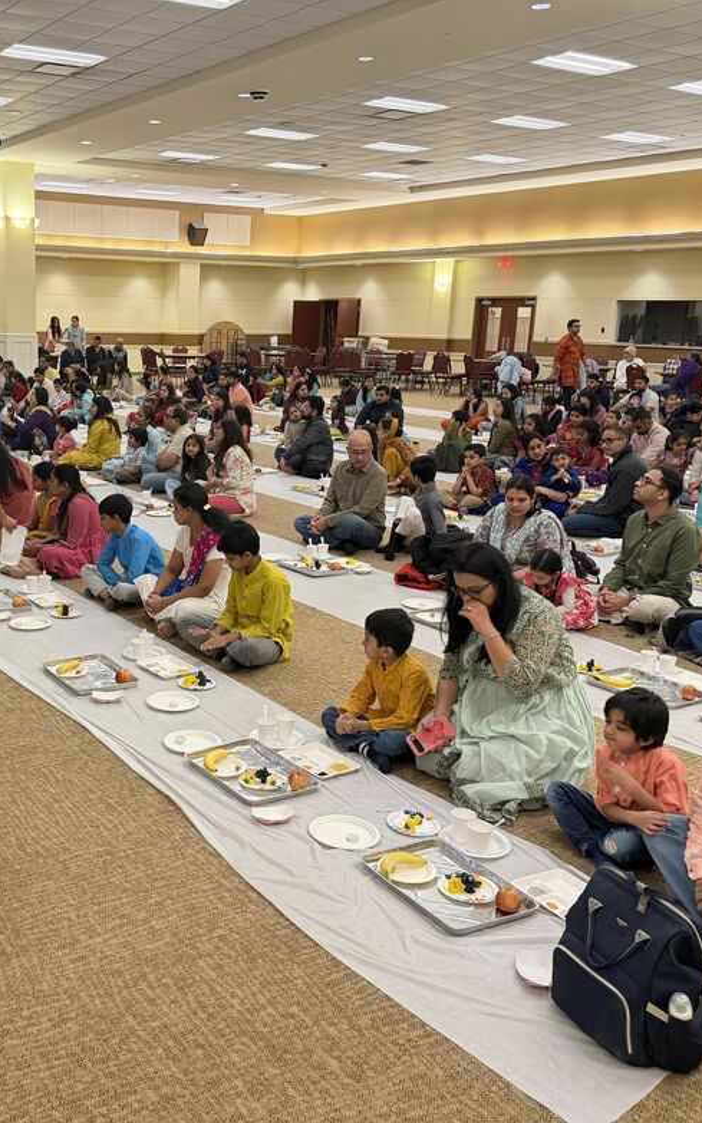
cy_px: 562
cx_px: 150
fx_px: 1040
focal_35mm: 34
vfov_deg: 56.7
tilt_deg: -13.5
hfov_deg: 36.2
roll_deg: -0.8
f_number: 1.78
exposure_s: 1/60
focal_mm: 6.76
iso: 250
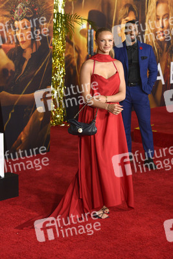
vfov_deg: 28.8
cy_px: 130
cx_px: 86
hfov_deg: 19.5
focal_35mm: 70
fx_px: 504
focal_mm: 70
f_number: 5
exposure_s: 1/320
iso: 2000
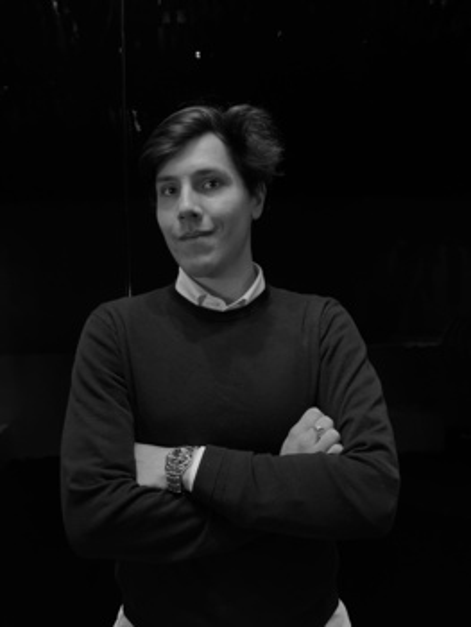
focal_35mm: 26
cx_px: 236
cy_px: 314
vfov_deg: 67.3
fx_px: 471
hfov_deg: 53.1
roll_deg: +0.3
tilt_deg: -0.2
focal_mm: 5.1
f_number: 1.6
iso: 200
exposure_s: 1/50
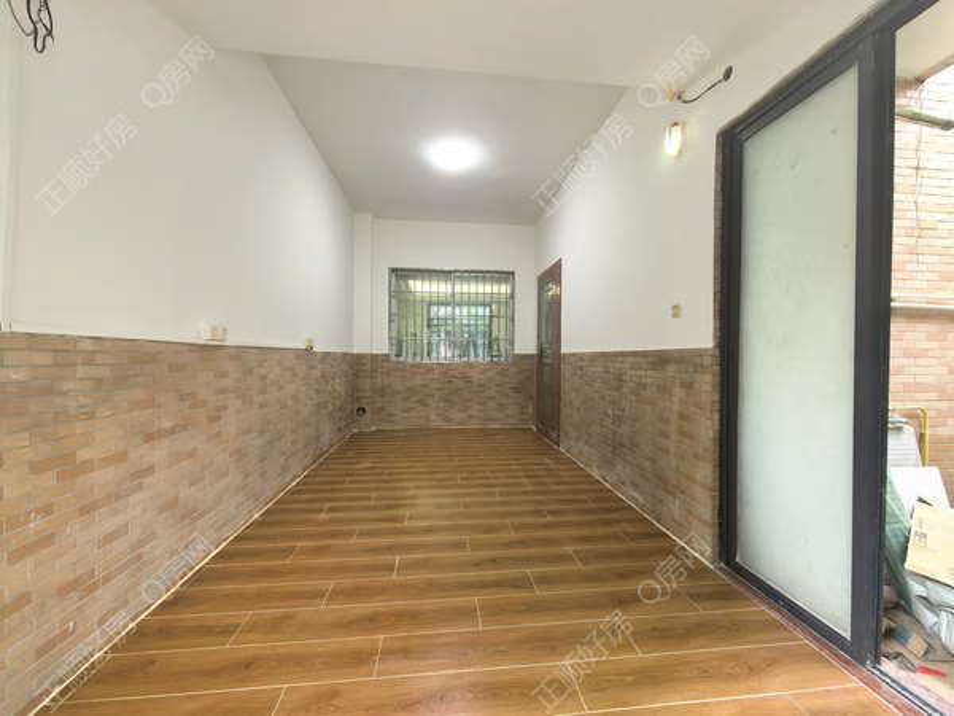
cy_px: 358
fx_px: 358
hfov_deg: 106.2
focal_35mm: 13
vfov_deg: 89.9
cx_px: 477
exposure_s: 1/100
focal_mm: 1.95
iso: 400
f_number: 2.2
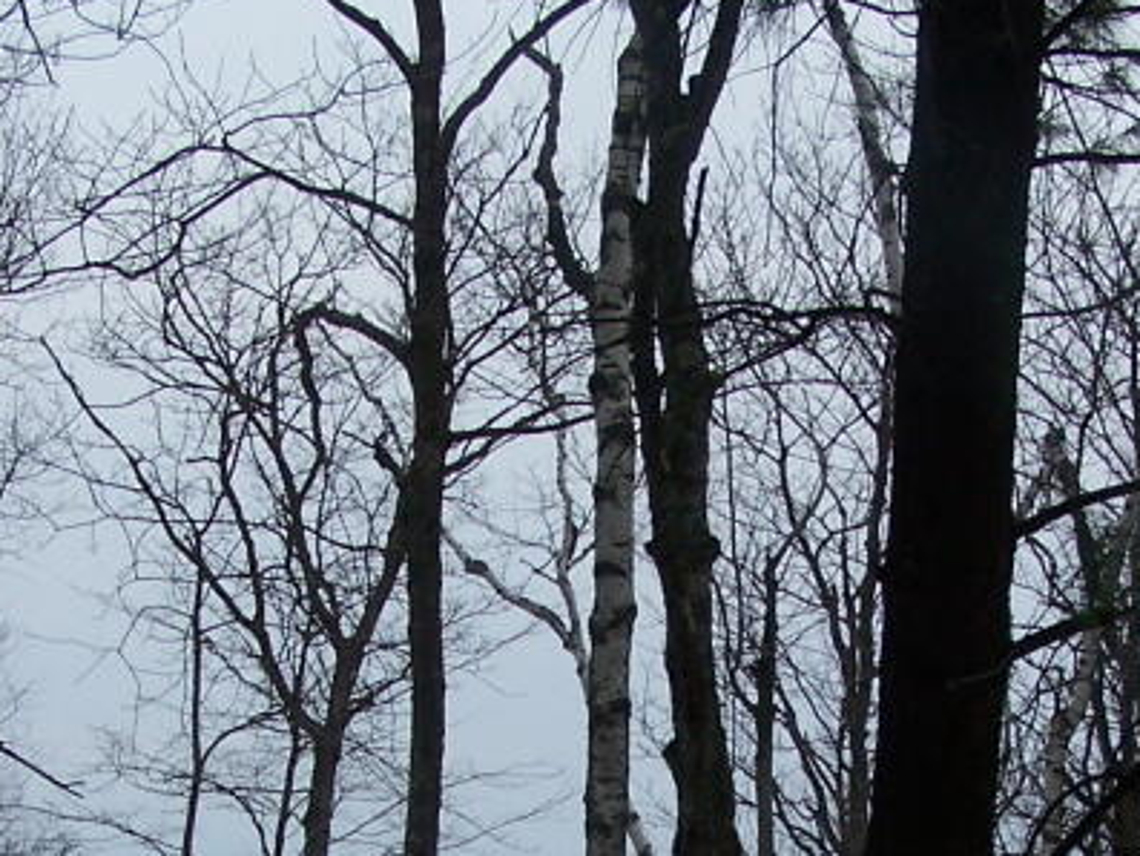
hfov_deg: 20.0
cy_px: 908
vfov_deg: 14.8
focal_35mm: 98
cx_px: 712
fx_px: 3228
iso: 80
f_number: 4
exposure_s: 1/640
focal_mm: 6.3
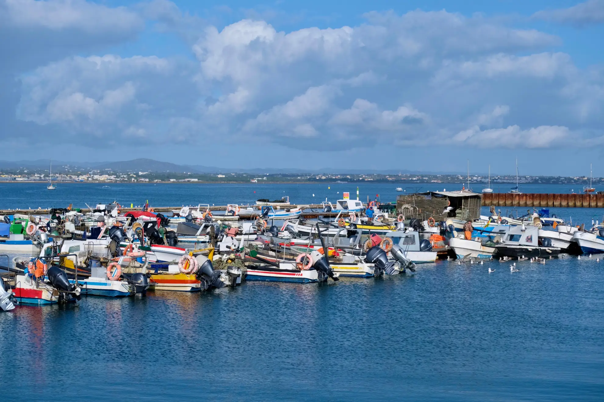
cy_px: 201
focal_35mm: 75
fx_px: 1258
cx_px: 302
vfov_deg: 18.2
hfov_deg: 27.0
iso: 200
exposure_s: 1/800
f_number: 8
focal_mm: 50
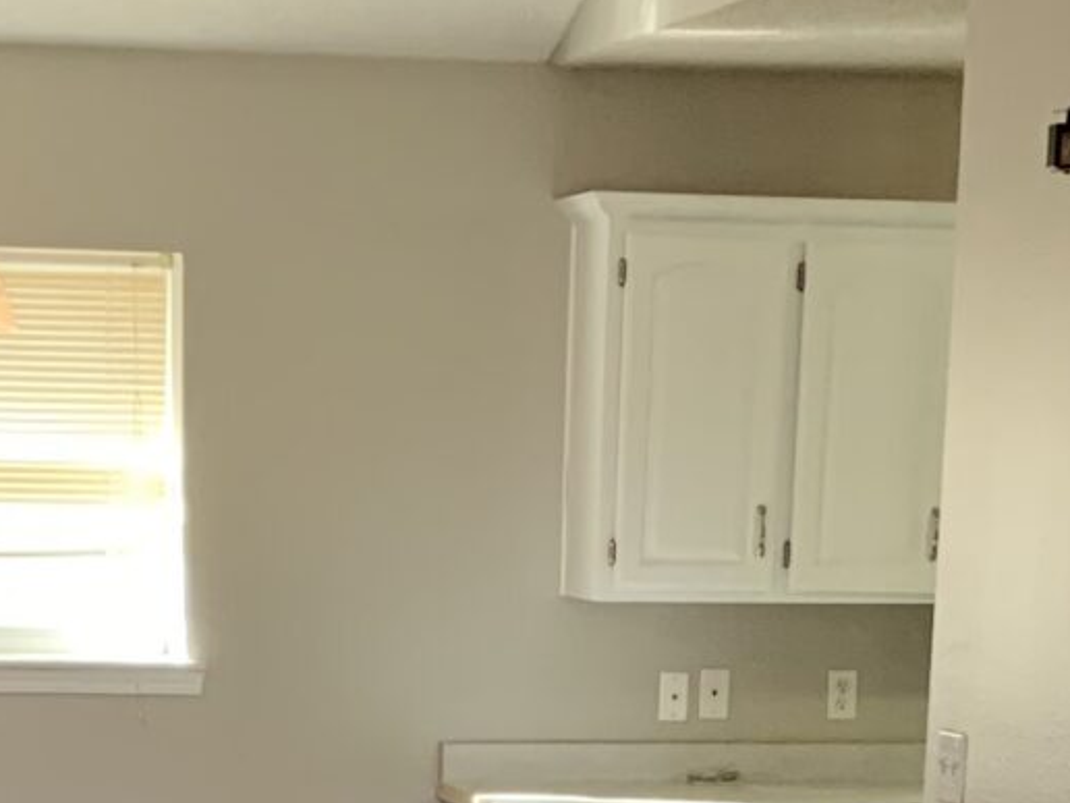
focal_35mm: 129
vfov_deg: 10.6
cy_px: 1583
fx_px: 3987
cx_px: 388
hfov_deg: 15.3
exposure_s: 1/60
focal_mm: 4.25
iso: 160
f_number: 1.8
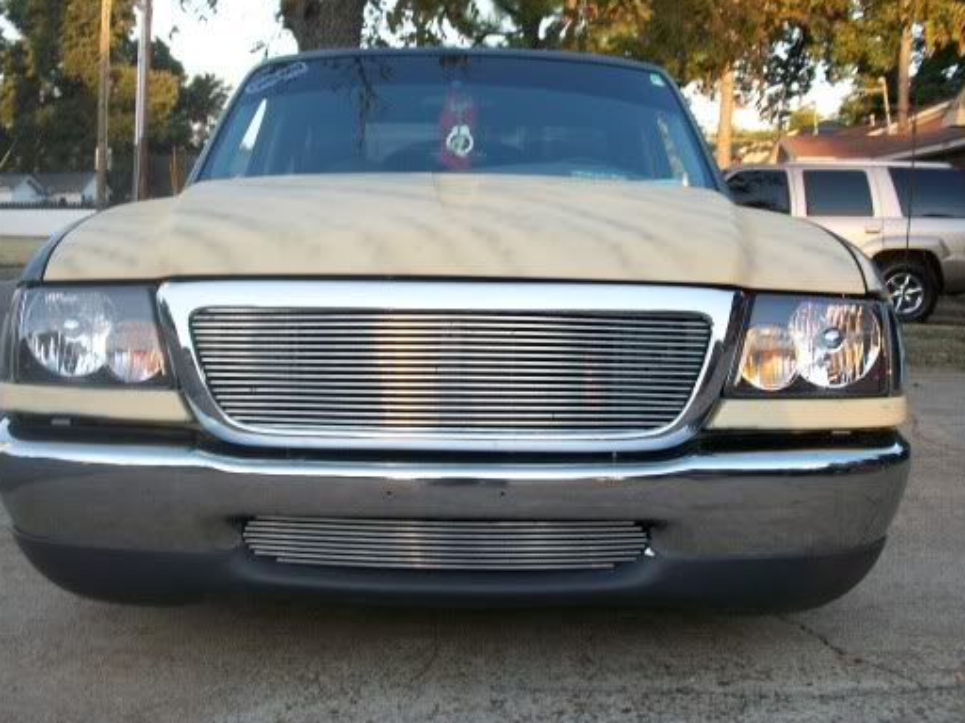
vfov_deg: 35.9
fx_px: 1115
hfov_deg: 46.7
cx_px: 441
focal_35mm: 40
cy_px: 322
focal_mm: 5.7
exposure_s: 1/100
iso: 80
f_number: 2.9
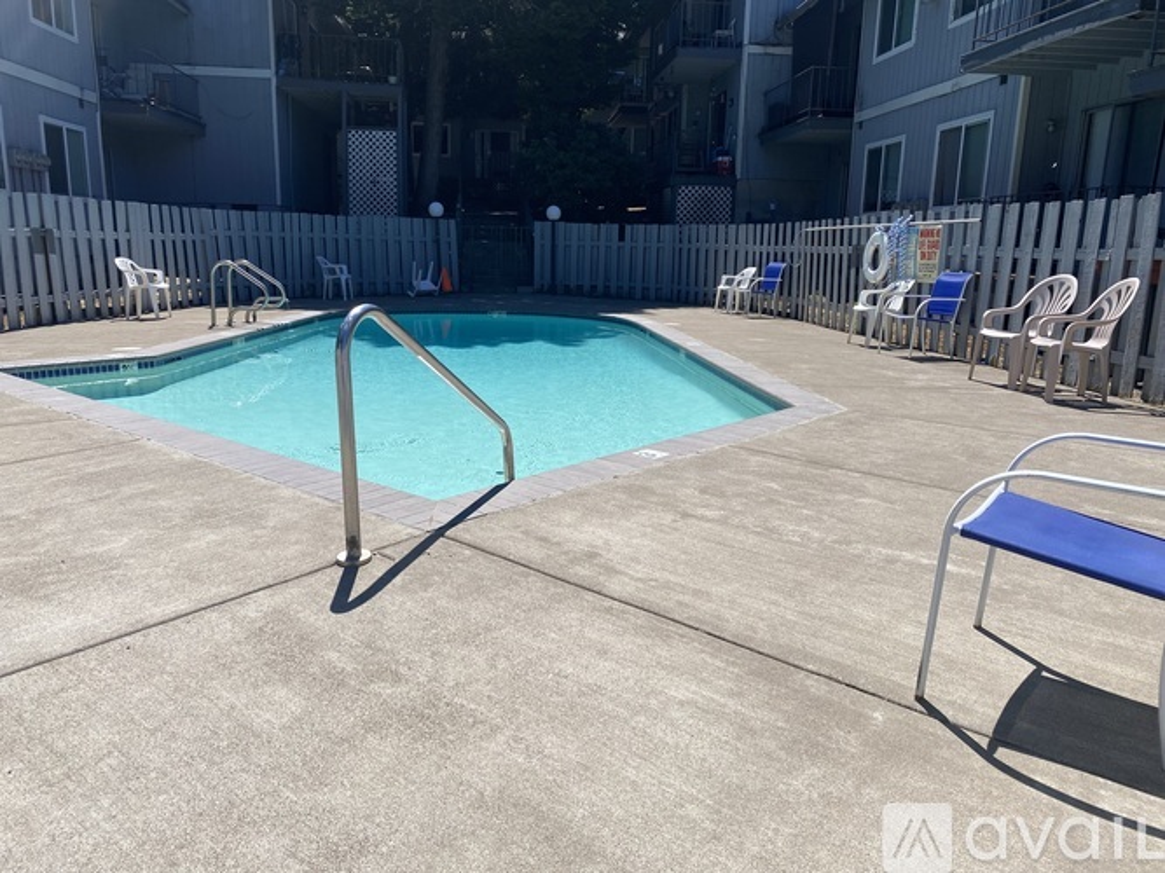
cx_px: 582
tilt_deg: -11.2
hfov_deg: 67.3
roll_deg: -0.8
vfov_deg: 53.0
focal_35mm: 26
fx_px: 875
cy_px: 436
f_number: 1.8
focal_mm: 4.25
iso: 32
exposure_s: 1/3497
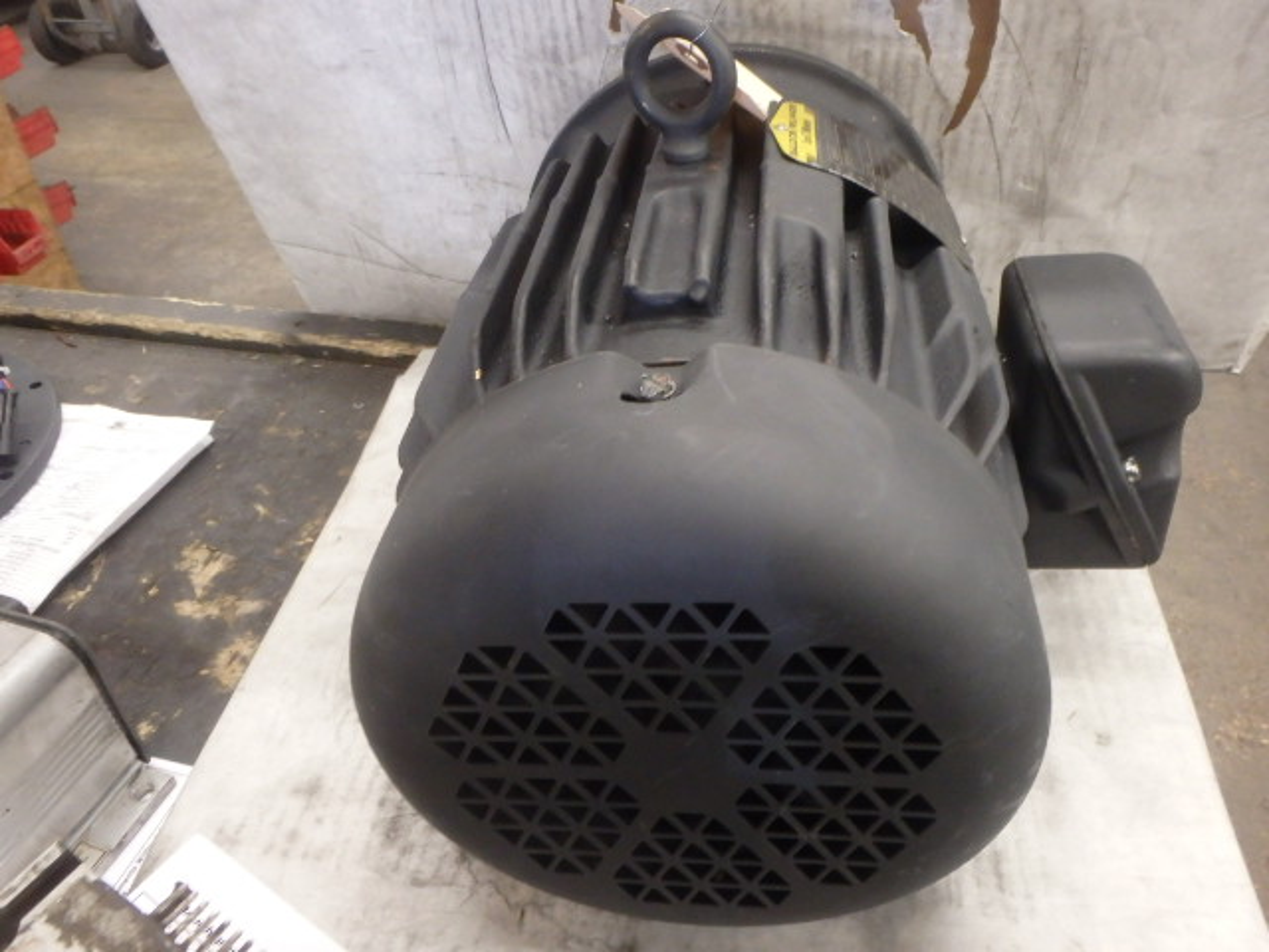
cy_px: 476
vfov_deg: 49.7
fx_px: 1026
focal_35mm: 28
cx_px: 634
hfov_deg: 63.4
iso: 800
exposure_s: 1/15
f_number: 3.9
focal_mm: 5
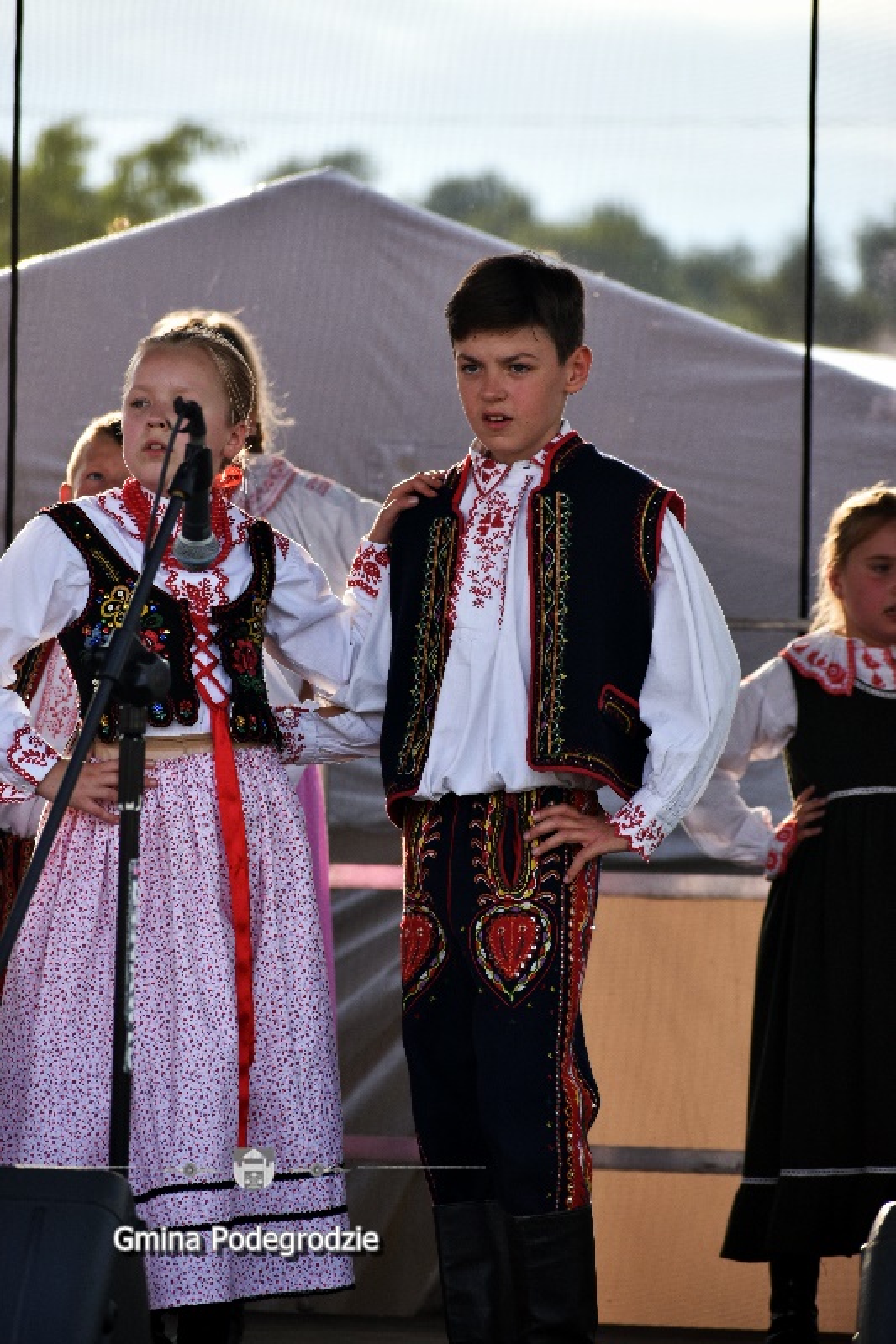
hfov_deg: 5.9
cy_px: 672
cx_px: 448
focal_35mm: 232
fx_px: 8683
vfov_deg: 8.9
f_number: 5.6
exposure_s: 1/500
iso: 220
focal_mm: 155
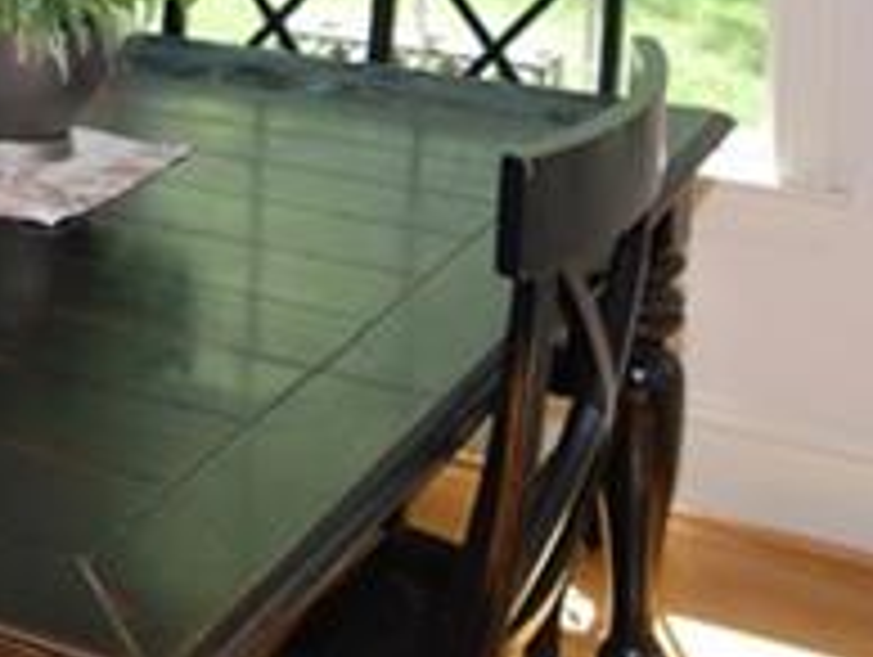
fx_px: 1919
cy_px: -320
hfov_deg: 24.6
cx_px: 18
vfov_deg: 17.5
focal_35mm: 76
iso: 200
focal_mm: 10
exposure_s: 1/100
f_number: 5
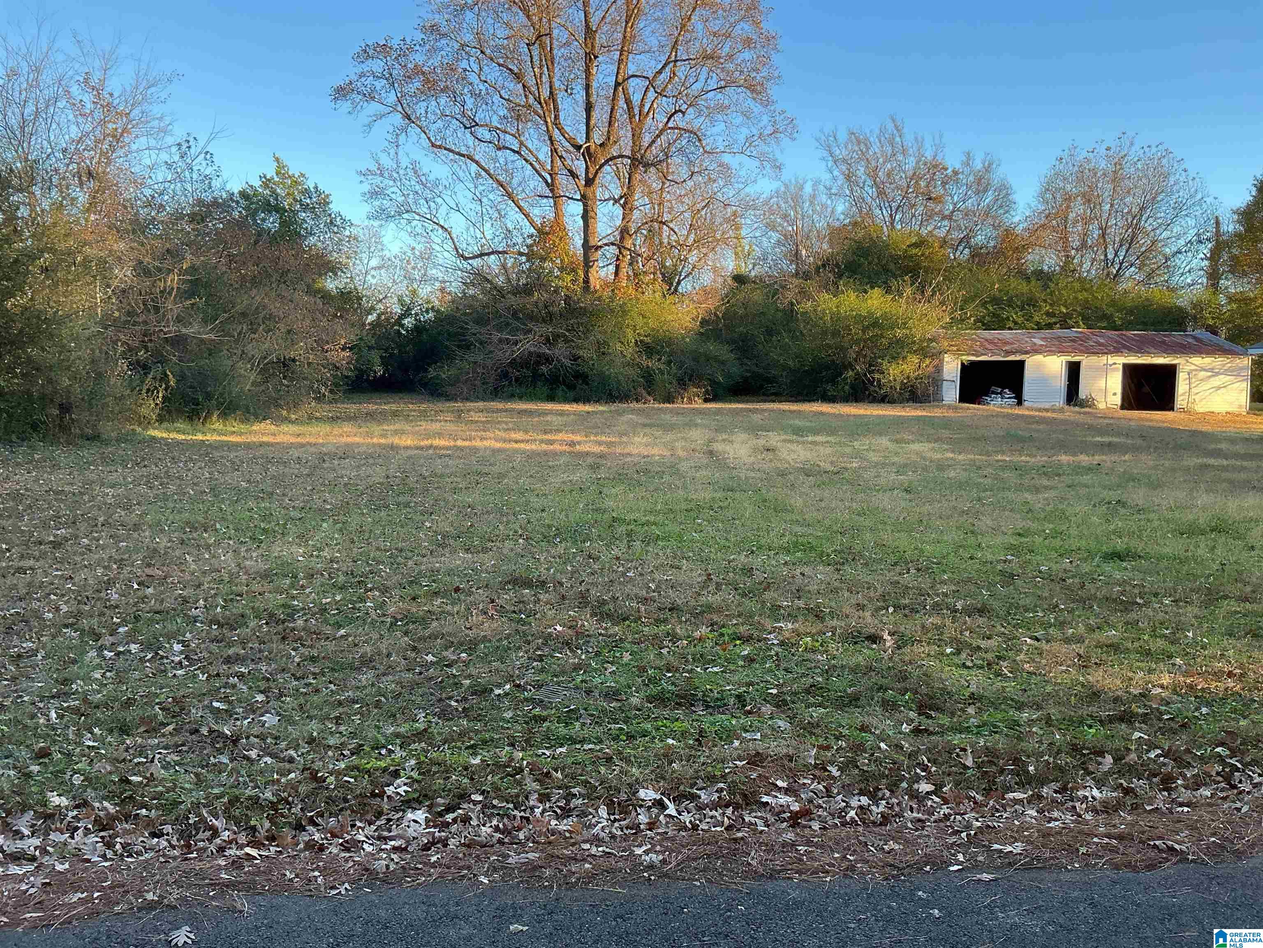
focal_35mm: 29
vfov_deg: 48.2
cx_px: 632
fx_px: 1058
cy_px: 474
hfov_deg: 61.7
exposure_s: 1/174
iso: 20
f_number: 1.8
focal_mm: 3
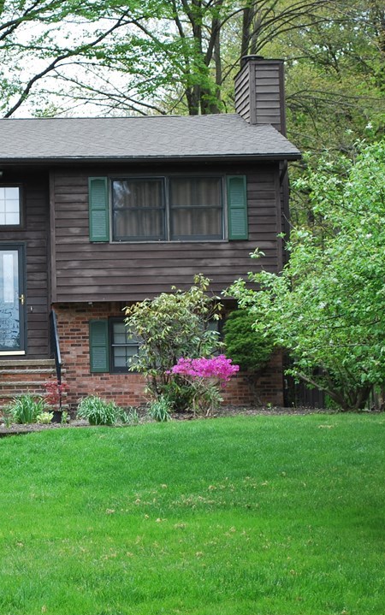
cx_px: -16
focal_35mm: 106
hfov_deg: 12.2
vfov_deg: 19.6
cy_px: 309
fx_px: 1778
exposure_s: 1/125
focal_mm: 46
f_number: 5.6
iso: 140
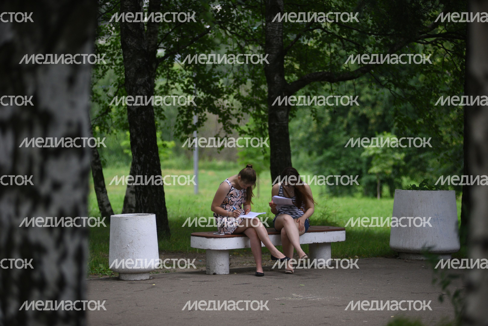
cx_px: 244
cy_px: 163
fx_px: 1830
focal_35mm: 135
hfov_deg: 15.2
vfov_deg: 10.2
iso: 1000
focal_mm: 135
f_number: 2.8
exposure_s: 1/5000
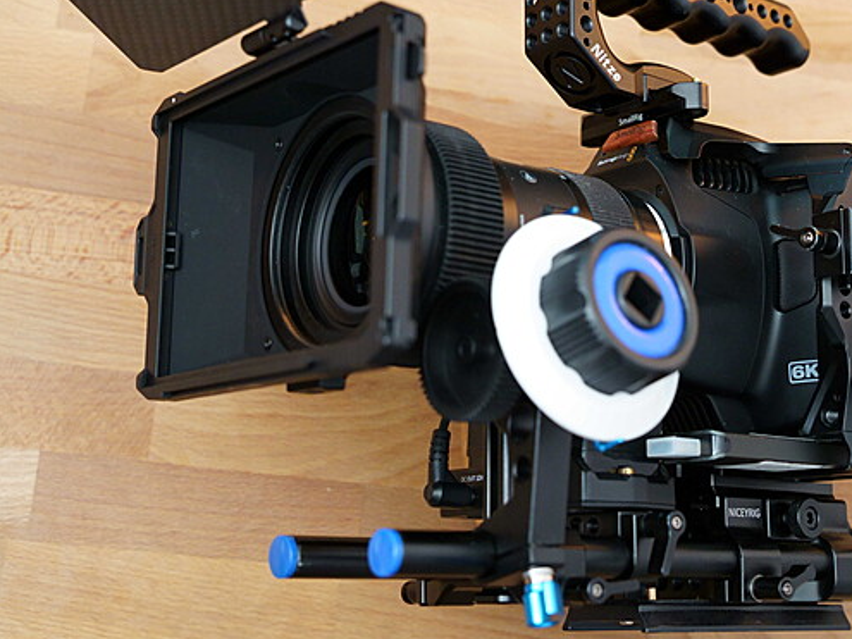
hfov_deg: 32.4
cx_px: 565
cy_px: 288
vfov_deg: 24.7
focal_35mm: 59
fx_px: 1455
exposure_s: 1/50
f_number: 5
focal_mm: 46.1
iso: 5000
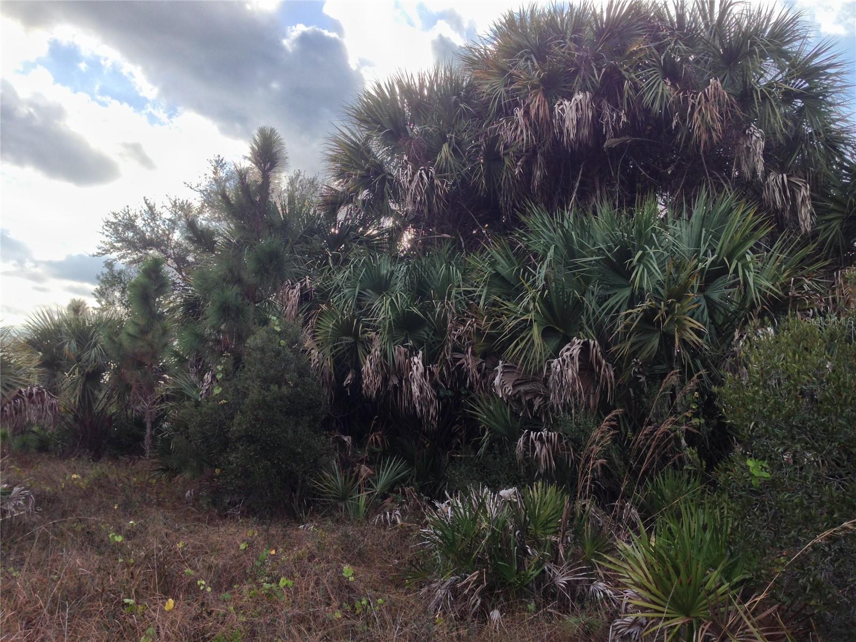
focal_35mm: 33
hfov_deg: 55.4
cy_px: 321
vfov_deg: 42.9
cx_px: 428
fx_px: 816
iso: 50
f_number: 2.4
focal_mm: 4.12
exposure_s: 1/328
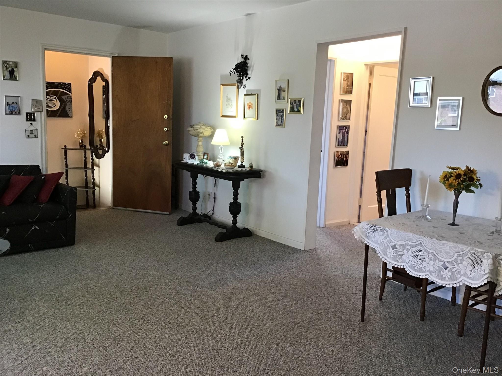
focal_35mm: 31
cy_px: 188
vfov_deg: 45.4
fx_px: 450
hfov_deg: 58.4
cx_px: 251
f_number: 2.4
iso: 125
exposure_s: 1/30
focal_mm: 3.3
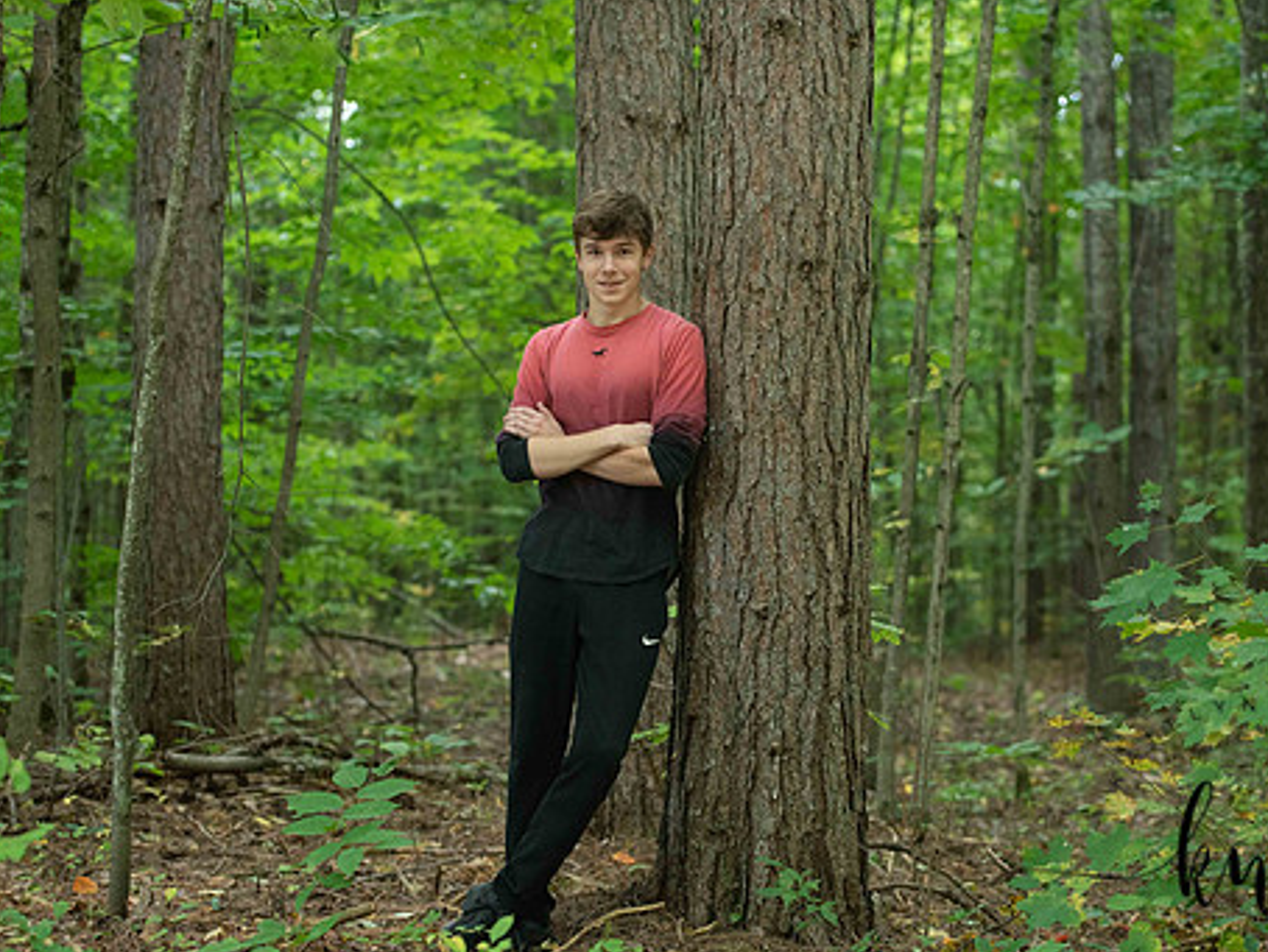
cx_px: 687
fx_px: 3152
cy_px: 493
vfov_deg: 17.2
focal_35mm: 86
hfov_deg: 22.7
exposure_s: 1/200
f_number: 2.8
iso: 800
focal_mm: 70
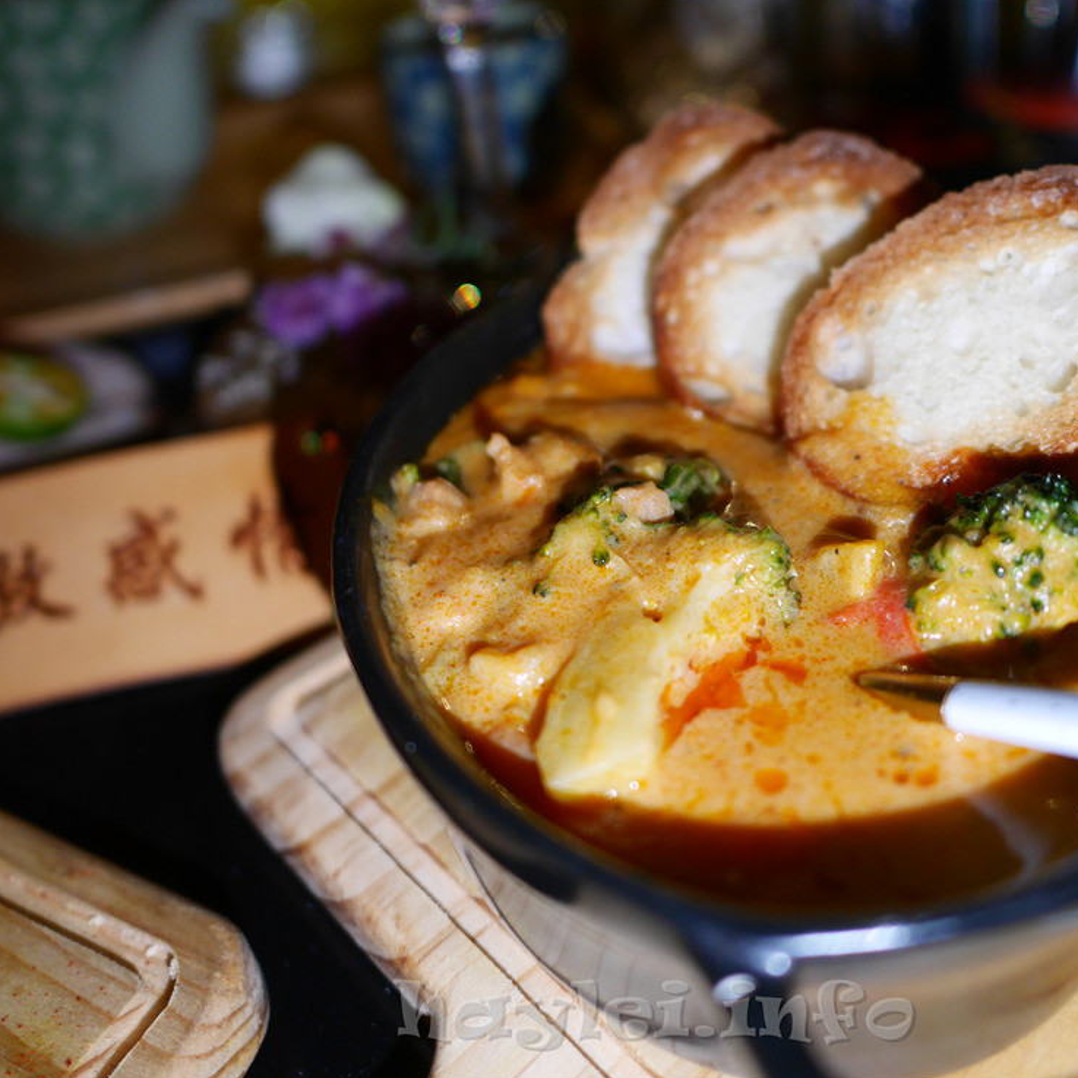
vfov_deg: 46.0
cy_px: 532
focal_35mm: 36
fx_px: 1268
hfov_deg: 45.7
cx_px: 658
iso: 640
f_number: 1.7
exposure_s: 1/60
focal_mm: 15
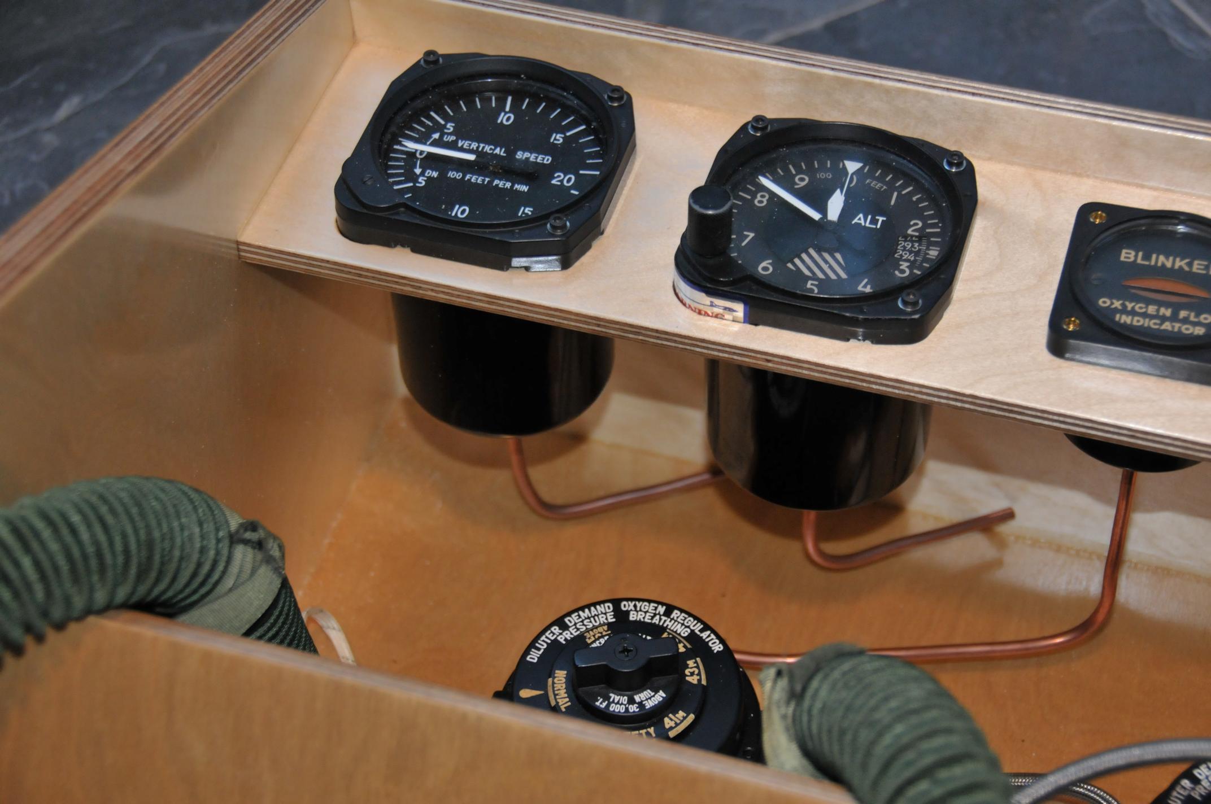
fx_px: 2520
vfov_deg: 18.1
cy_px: 402
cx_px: 606
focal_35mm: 75
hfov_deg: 27.0
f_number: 5
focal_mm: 50
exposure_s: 1/60
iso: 1000
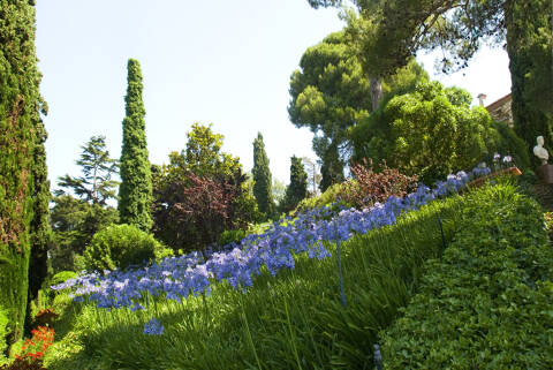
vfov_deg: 48.0
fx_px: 415
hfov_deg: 67.3
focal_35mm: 27
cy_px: 185
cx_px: 276
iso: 100
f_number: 8
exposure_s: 1/250
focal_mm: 18
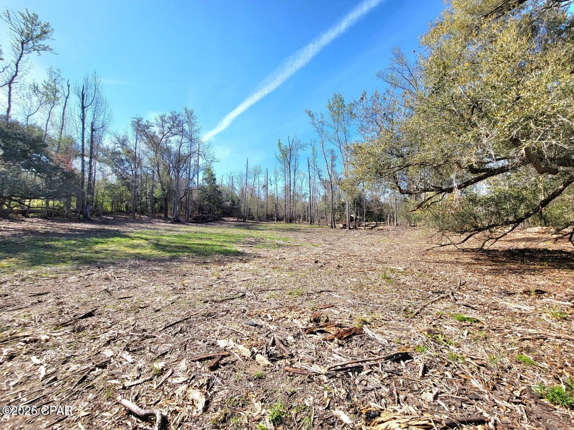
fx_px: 216
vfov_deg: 89.9
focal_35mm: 13
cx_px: 287
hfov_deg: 106.2
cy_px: 215
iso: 50
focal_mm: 2.2
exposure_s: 1/1429
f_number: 2.2
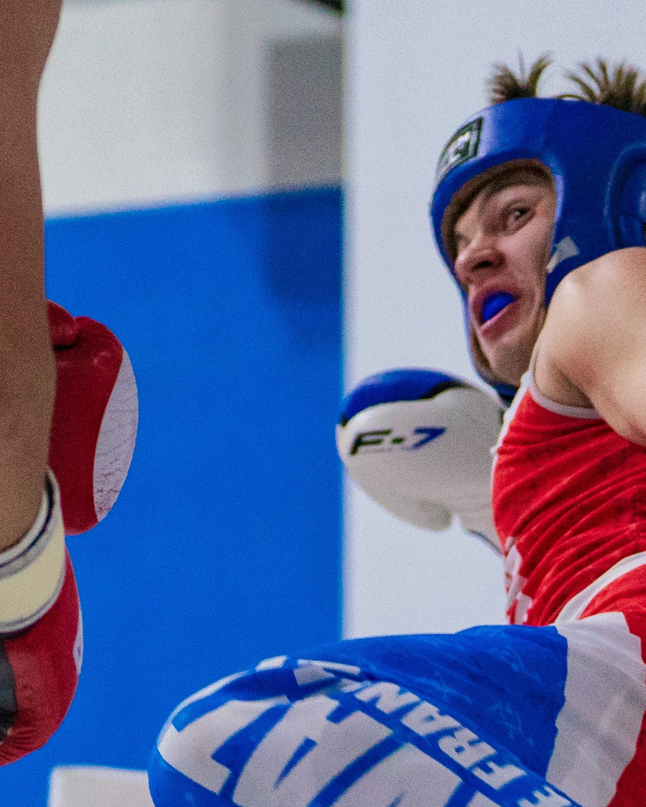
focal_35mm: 304
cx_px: 554
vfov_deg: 6.3
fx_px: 7264
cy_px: 712
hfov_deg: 5.1
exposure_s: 1/1250
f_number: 2.8
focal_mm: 77
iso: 2000
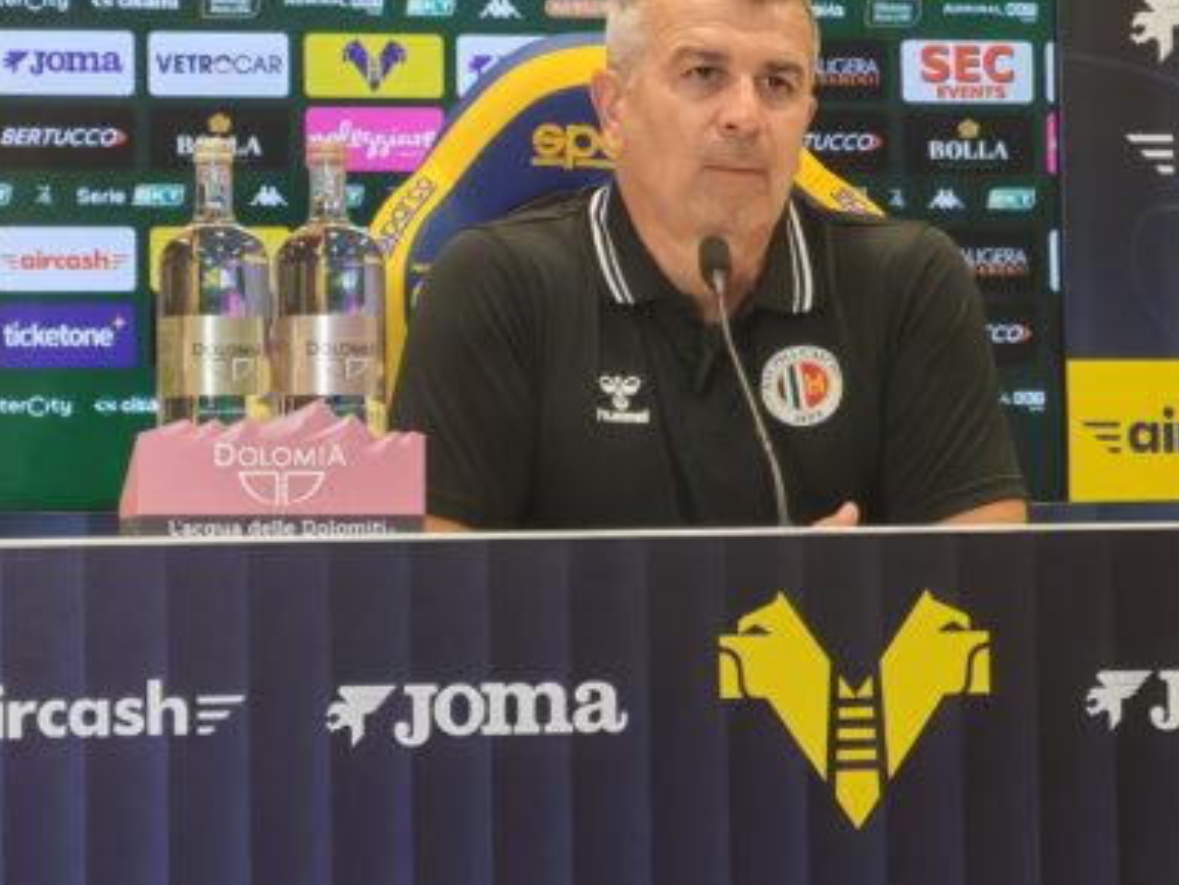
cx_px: 729
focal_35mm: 176
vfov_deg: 8.4
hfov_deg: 11.2
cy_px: 294
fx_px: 5996
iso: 320
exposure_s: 1/50
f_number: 2.4
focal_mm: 8.67
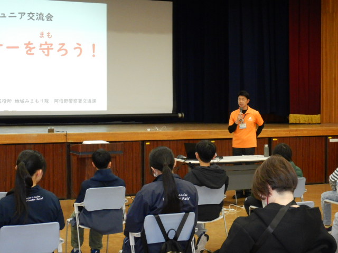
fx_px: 654
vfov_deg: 21.9
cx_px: 169
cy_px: 126
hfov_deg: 29.0
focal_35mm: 67
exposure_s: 1/30
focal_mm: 12
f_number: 4.5
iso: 900
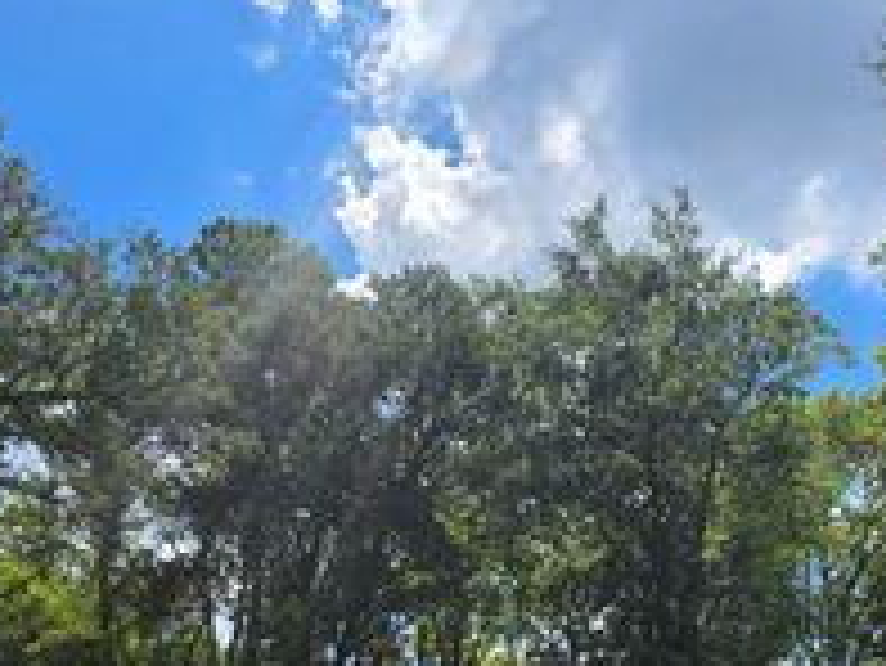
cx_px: 495
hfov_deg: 55.2
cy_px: 722
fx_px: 845
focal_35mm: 33
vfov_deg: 36.7
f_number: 1.9
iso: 40
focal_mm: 2.2
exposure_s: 1/2500
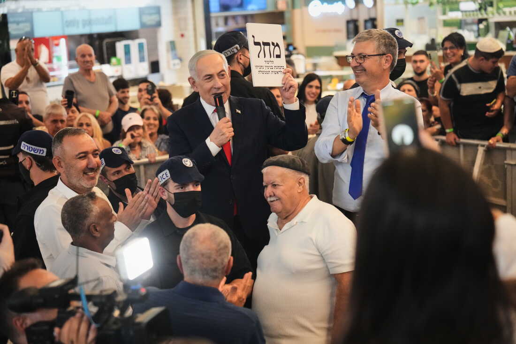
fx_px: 1003
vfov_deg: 19.5
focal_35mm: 70
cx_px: 258
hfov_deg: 28.8
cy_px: 172
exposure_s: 1/800
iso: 5000
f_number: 2.8
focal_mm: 70
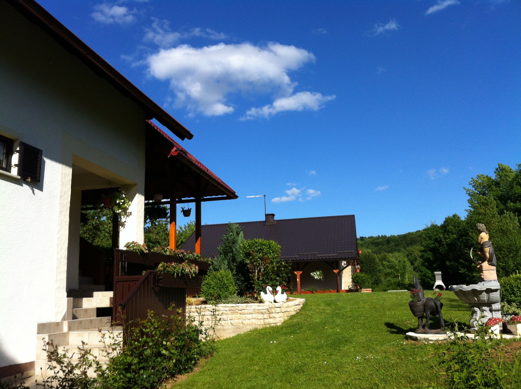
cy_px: 194
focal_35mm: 35
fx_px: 526
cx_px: 260
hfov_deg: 52.7
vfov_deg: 40.6
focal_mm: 3.85
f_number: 2.8
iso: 80
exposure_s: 1/1371
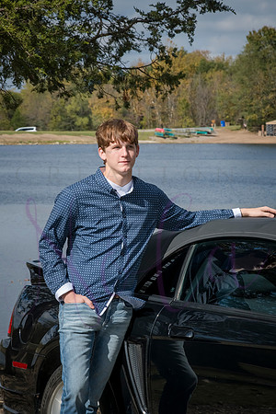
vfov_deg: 16.4
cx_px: 138
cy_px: 207
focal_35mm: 125
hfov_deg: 11.0
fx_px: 1437
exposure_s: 1/640
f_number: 16
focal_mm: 125
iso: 800
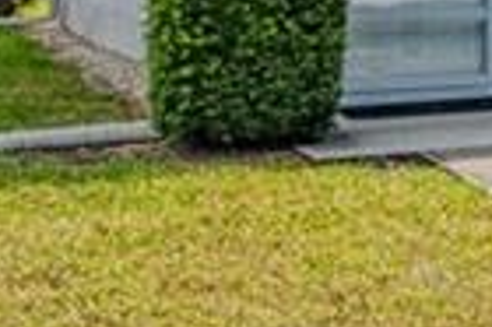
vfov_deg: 11.3
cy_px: -114
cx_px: 1234
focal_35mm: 117
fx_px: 1597
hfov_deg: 12.8
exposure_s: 1/800
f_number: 7.1
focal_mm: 16
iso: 400
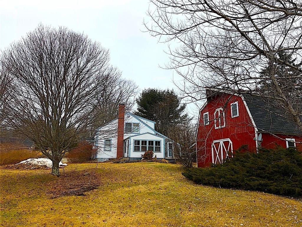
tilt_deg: +14.1
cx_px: 151
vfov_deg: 48.2
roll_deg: -0.7
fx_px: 253
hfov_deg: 61.7
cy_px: 114
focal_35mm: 29
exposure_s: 1/484
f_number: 1.8
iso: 20
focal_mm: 3.99
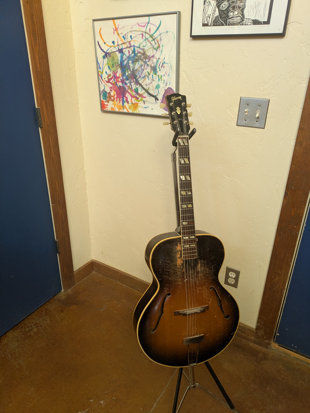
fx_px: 299
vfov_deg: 69.4
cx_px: 155
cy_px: 206
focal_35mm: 25
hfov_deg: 54.9
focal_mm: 5.43
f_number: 1.89
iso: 283
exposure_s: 1/40
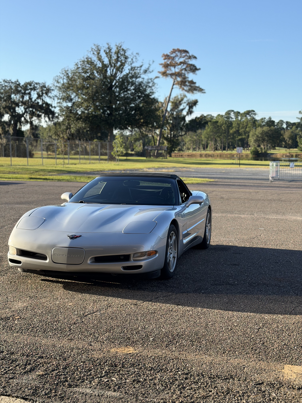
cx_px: 151
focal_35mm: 48
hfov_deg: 30.3
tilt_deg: -5.3
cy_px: 202
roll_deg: -0.6
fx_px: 558
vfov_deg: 39.7
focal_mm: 6.76
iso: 80
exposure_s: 1/2033
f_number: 1.78
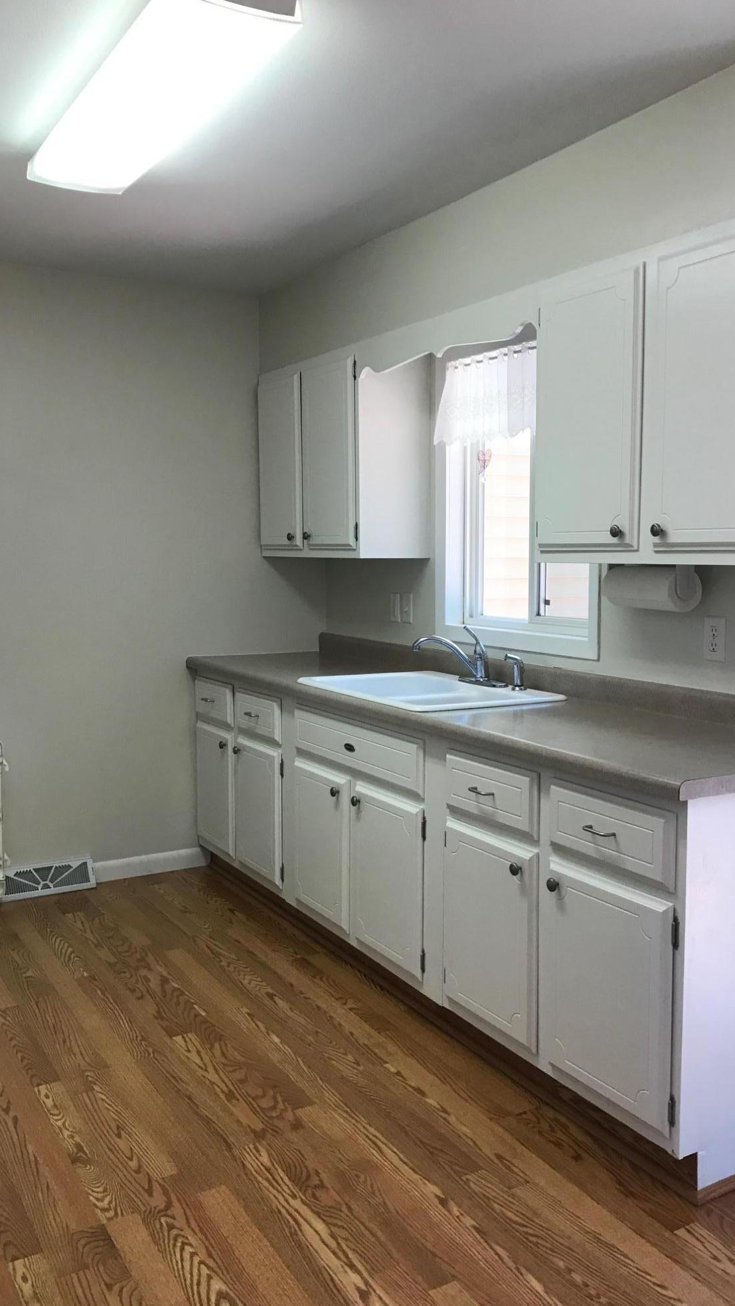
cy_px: 662
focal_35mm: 31
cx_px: 451
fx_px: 1074
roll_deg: -0.2
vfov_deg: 62.6
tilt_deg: -4.3
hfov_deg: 37.6
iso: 20
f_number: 1.8
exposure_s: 1/30
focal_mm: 3.99
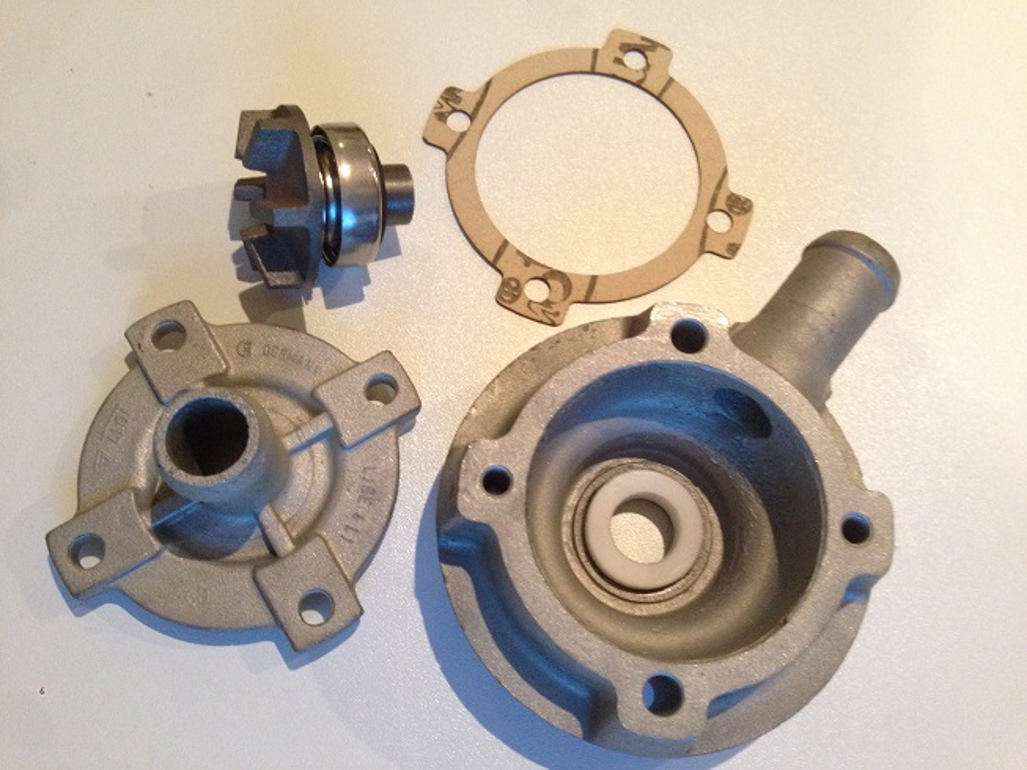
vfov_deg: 43.0
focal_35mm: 33
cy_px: 385
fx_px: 979
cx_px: 514
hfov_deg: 55.3
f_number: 2.4
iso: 400
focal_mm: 4.12
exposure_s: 1/15
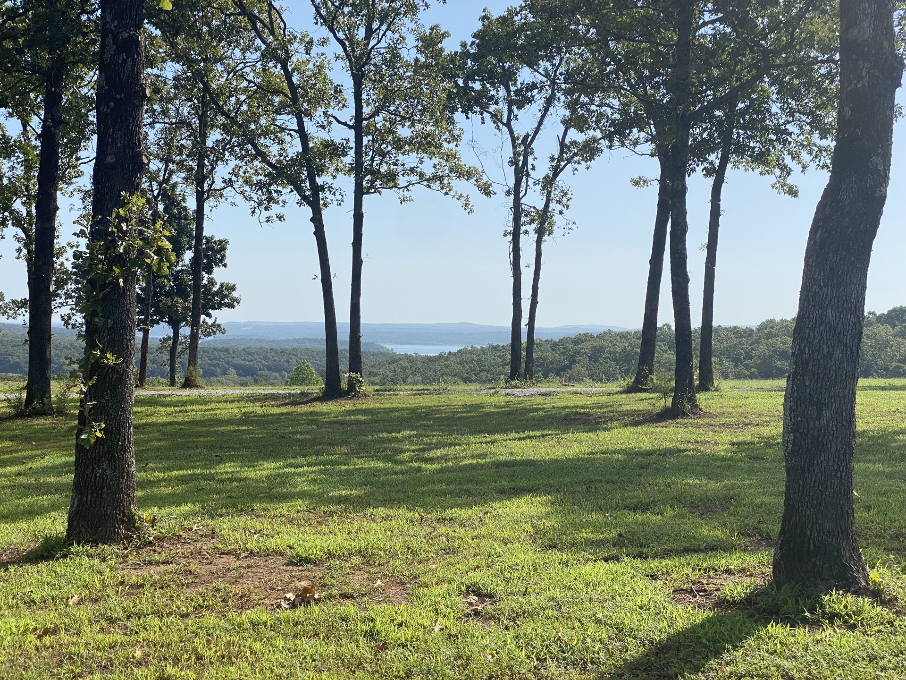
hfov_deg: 36.8
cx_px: 453
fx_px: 1361
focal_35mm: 52
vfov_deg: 28.0
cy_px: 340
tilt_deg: -2.5
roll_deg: +0.6
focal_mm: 6
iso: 20
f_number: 2
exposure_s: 1/1712
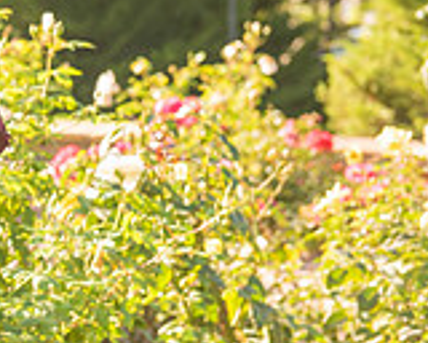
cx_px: -332
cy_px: 25
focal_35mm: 191
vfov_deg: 8.1
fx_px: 2419
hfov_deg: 9.6
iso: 200
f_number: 5.6
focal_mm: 56
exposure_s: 1/250
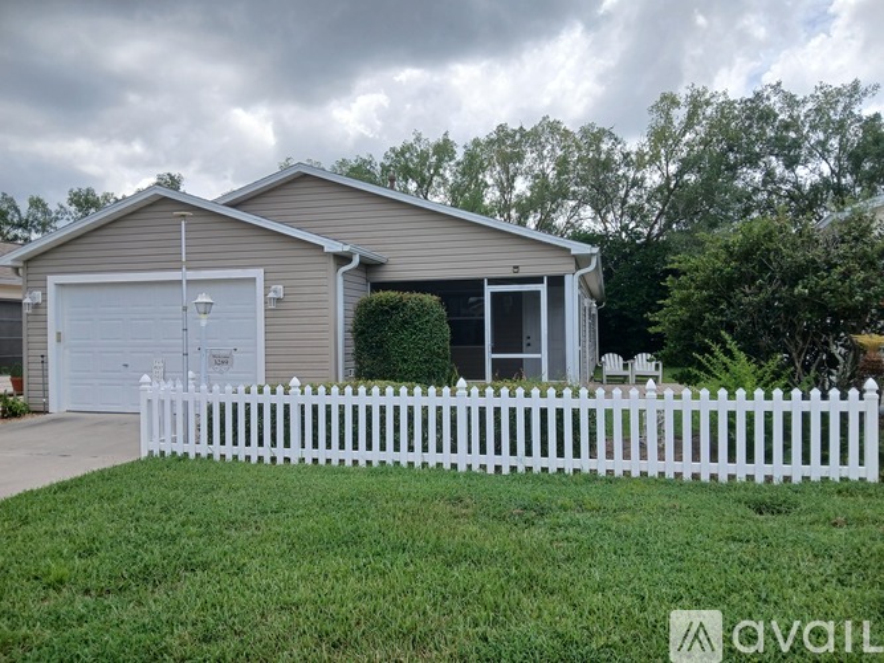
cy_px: 332
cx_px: 442
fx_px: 664
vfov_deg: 53.0
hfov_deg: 67.3
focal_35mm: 26
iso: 20
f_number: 1.8
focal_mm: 3.98
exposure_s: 1/488
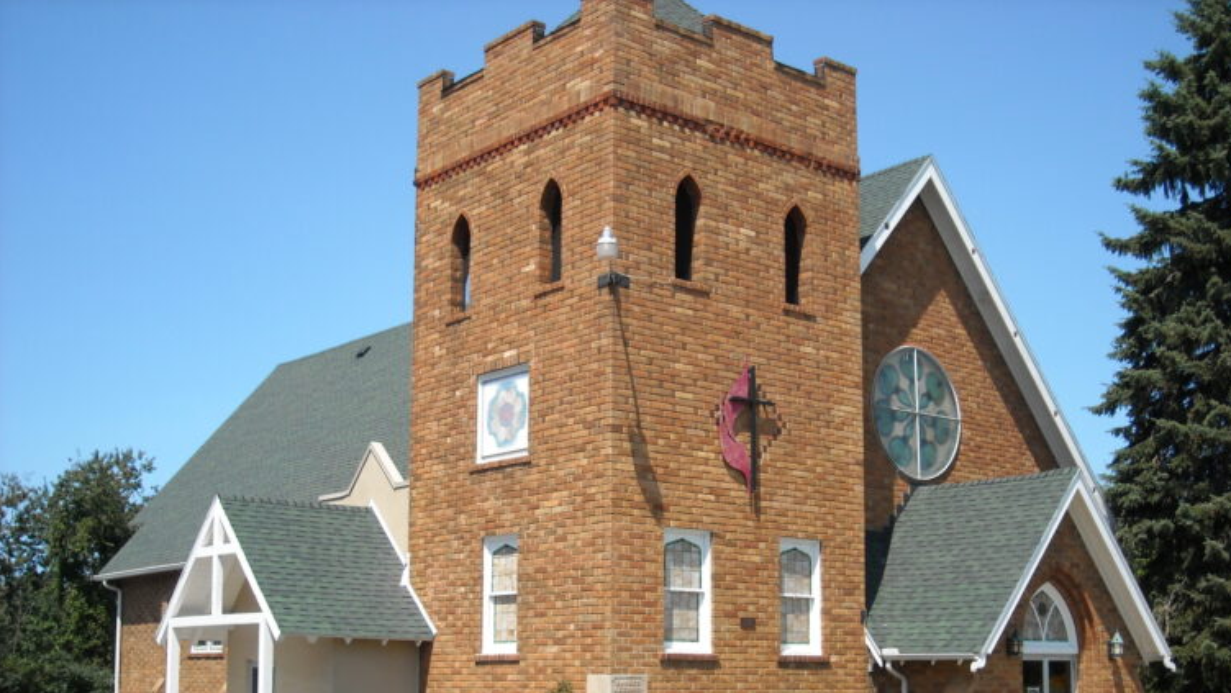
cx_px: 625
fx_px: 1600
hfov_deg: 42.1
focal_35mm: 49
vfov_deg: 24.3
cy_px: 470
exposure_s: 1/209
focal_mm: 7.1
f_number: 6.1
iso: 64
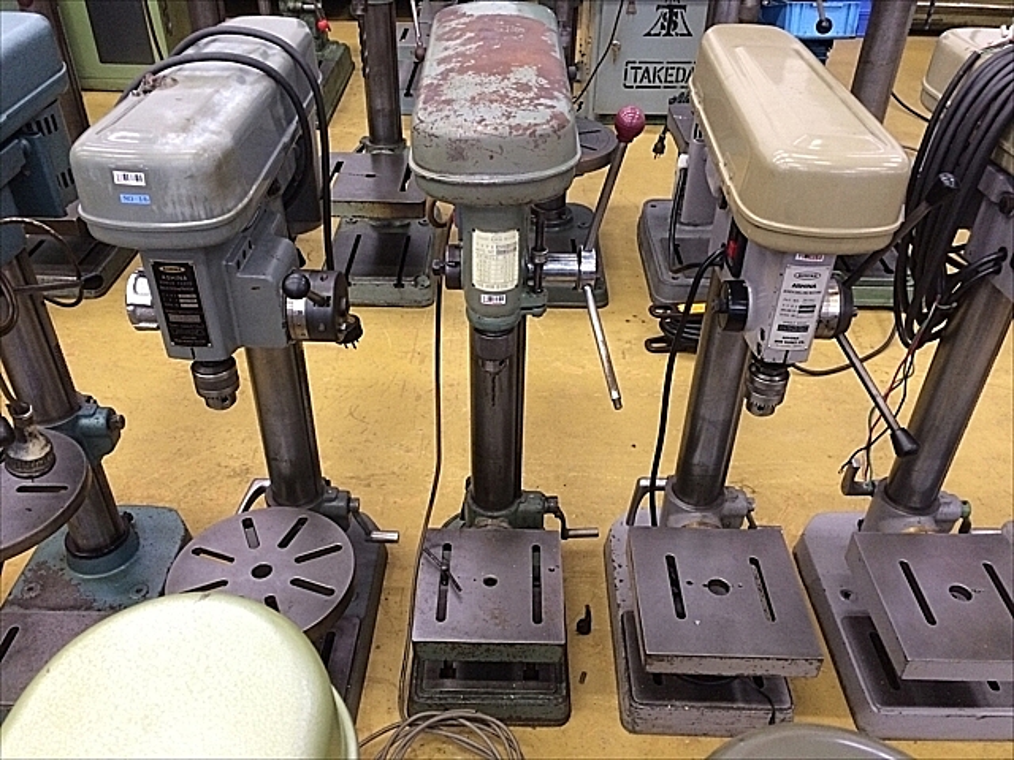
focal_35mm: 29
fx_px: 849
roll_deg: +0.3
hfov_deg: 61.7
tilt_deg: -36.9
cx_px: 507
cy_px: 380
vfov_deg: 48.2
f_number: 2.2
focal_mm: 4.15
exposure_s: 1/30
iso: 160
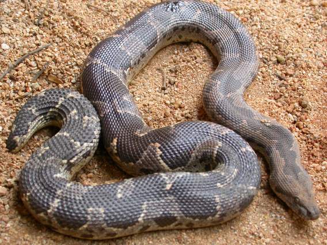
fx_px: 690
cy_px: 122
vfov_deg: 20.2
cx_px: 164
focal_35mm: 73
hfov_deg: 26.7
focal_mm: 15.1
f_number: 3.8
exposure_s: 1/68.3
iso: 100
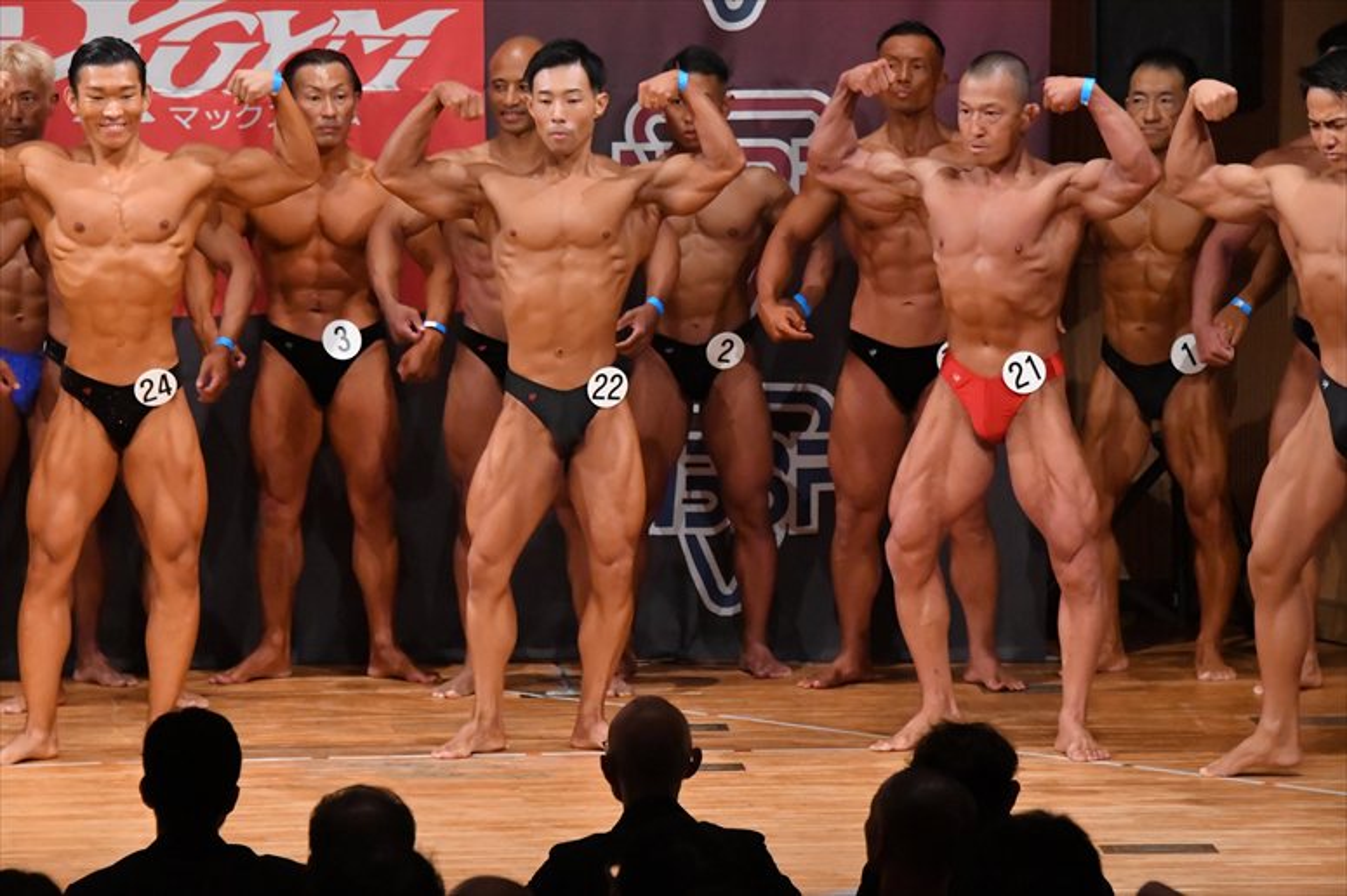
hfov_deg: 8.1
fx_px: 9537
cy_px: 448
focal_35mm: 255
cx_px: 674
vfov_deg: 5.4
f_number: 5.6
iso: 9000
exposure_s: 1/400
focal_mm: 170
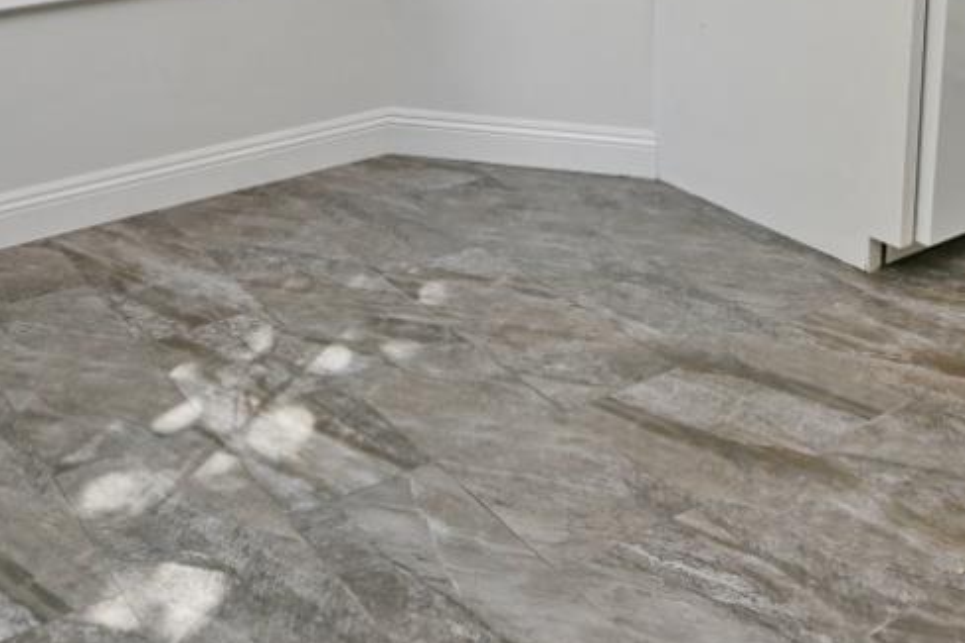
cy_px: -180
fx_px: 1152
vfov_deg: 26.6
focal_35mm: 43
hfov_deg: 43.9
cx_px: 233
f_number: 5
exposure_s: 1/80
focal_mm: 14
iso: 200
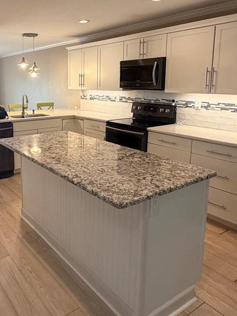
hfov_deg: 45.1
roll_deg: -0.2
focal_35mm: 30
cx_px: 58
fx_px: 274
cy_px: 125
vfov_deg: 59.4
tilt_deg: -9.3
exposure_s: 1/120
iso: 200
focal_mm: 2.22
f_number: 2.2
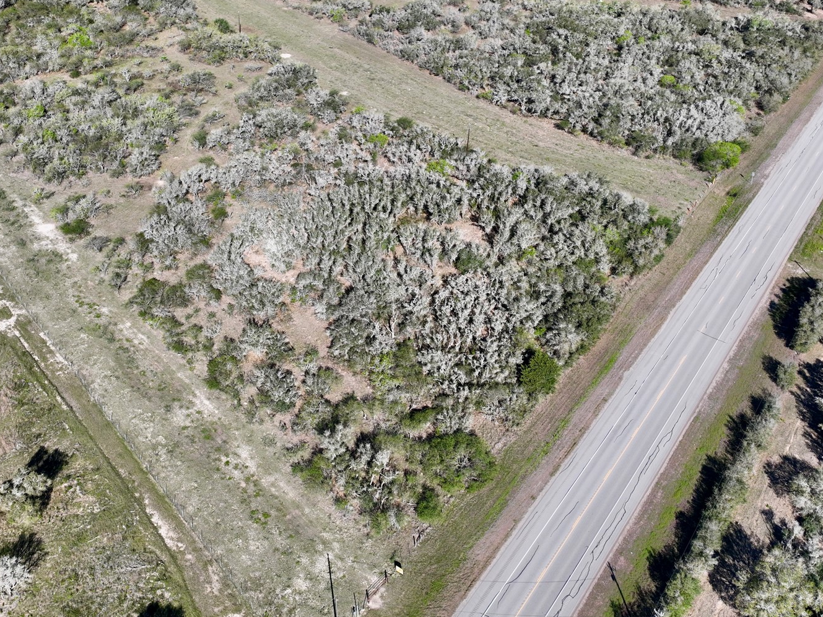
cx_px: 360
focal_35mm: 37
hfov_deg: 50.0
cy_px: 235
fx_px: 879
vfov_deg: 38.4
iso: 100
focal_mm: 12.29
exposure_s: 1/1000
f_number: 2.8
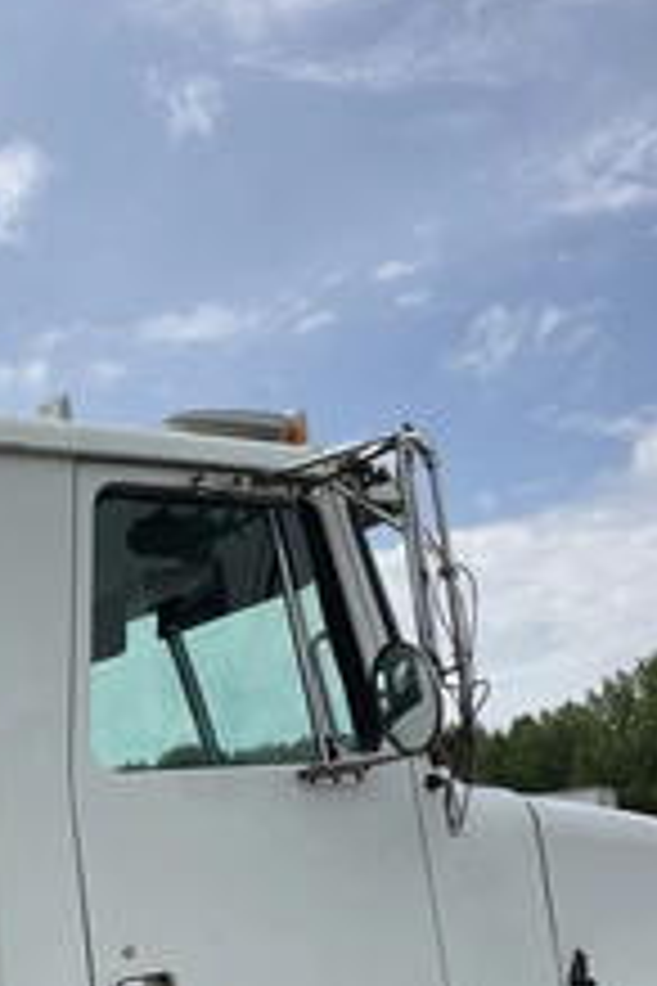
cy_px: 648
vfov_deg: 35.9
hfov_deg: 24.2
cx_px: 126
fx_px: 1506
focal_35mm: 55
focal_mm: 3
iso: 25
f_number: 1.8
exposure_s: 1/3322
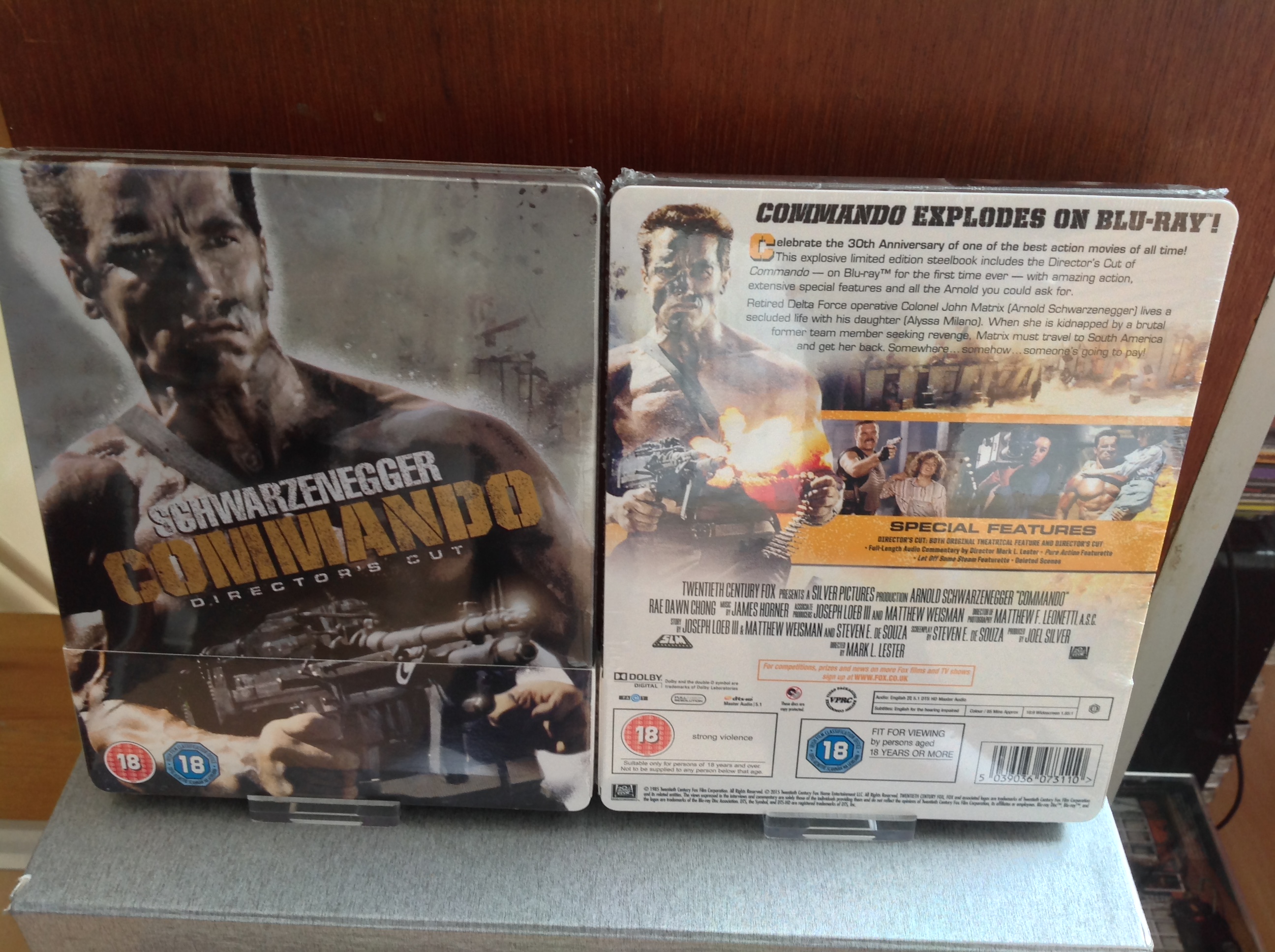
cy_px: 476
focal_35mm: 35
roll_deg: -1.6
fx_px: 1287
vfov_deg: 40.6
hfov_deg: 52.7
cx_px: 638
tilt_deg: -38.0
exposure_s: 1/15
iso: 64
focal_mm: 4.28
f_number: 2.4
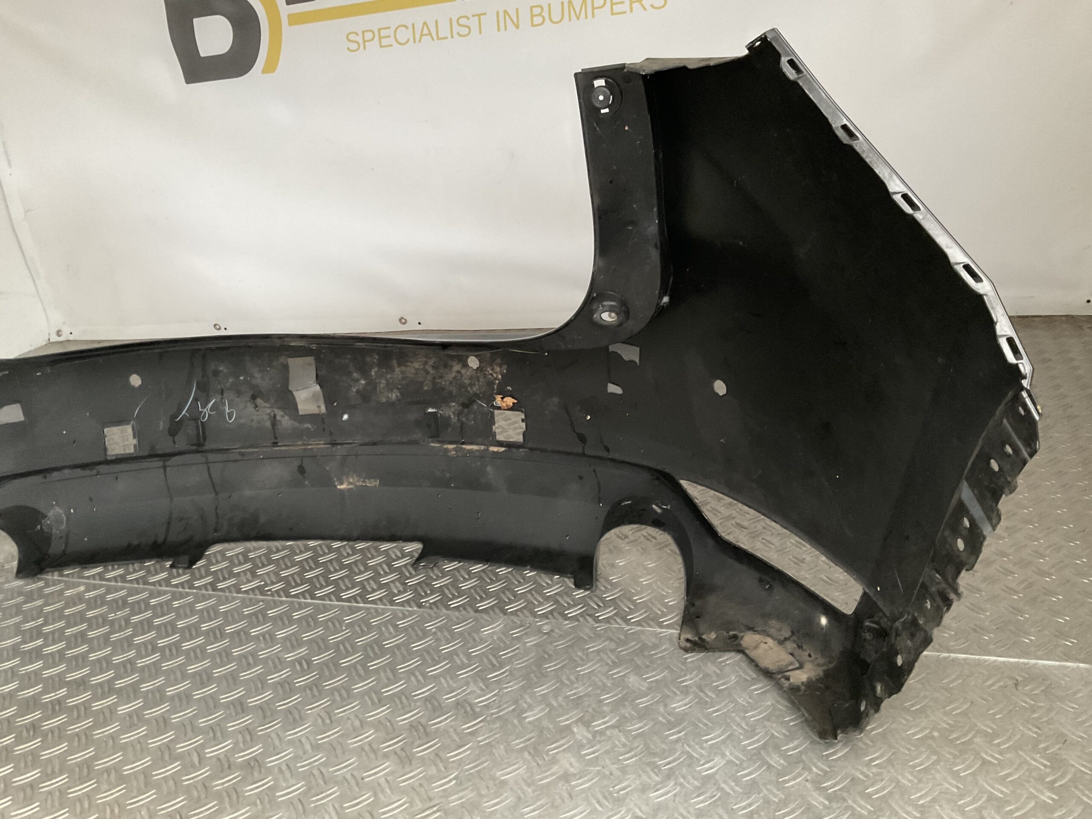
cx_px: 546
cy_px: 410
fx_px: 915
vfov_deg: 48.2
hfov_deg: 61.7
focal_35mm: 29
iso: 250
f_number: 1.8
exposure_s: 1/40
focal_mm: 3
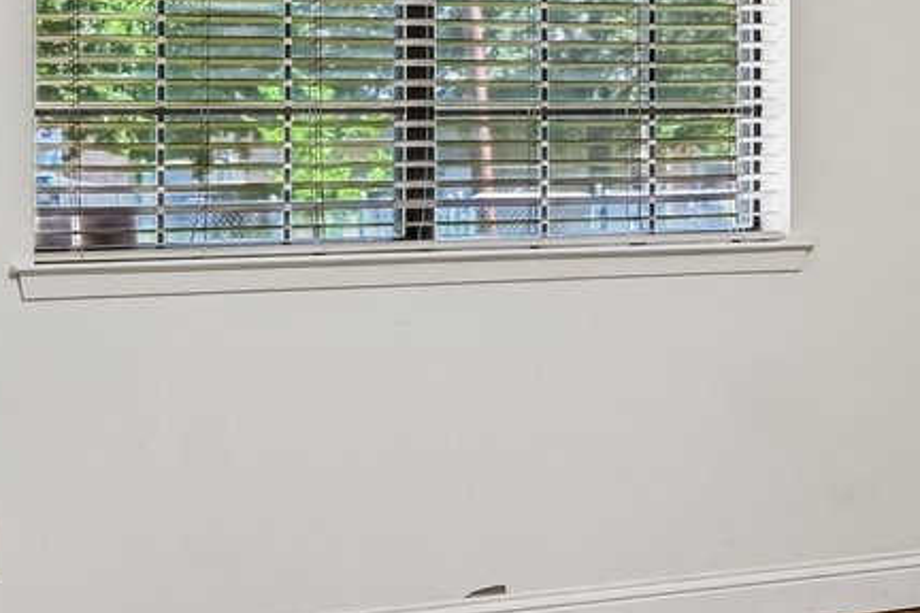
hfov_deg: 22.6
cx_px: 360
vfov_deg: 15.1
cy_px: 97
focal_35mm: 90
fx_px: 2300
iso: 400
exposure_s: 1/4
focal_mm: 19
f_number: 8
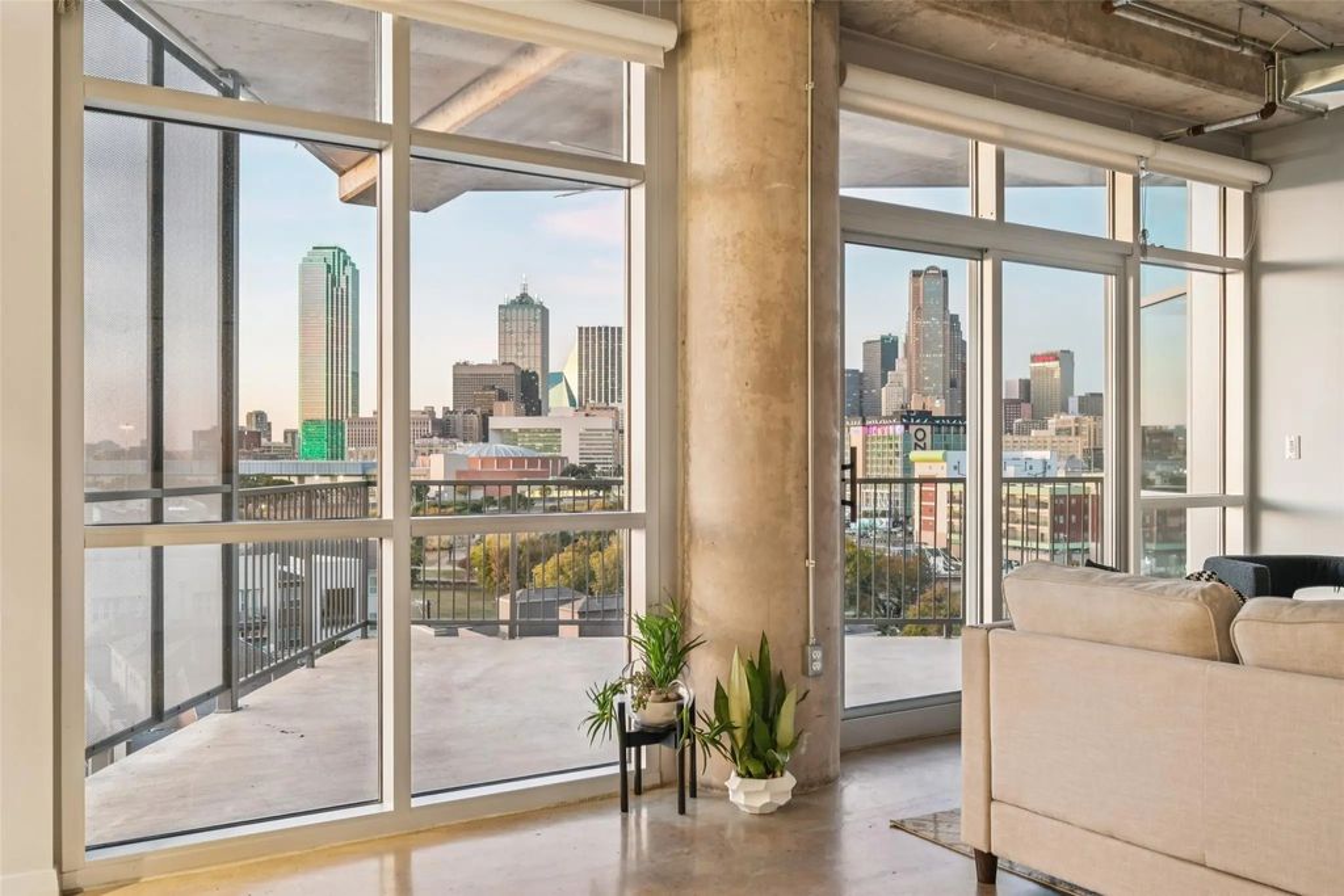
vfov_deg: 43.6
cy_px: 448
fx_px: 1120
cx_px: 672
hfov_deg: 61.9
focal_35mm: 30
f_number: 8
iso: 400
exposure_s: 1/3.33
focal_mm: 30
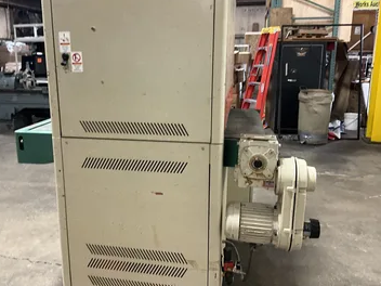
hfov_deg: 55.2
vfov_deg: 42.9
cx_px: 170
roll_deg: -0.3
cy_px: 136
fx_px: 363
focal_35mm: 33
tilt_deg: -13.7
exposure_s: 1/48
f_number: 1.8
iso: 320
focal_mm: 3
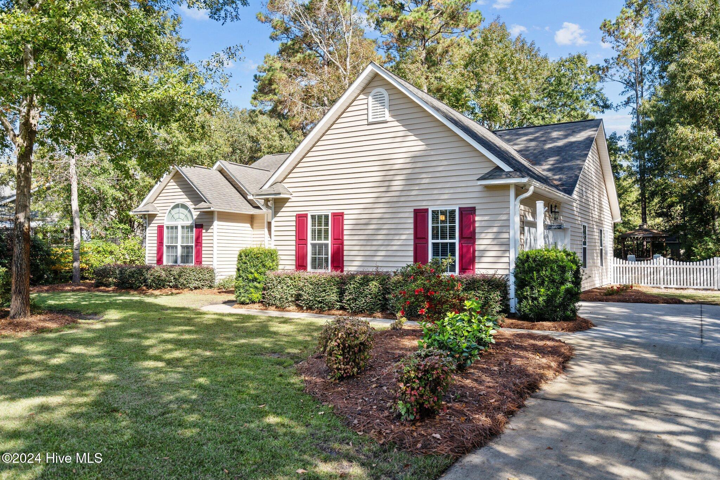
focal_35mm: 28
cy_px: 240
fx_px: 560
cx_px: 360
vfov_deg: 46.4
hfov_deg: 65.5
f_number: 4
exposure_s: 1/1600
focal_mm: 28
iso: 320
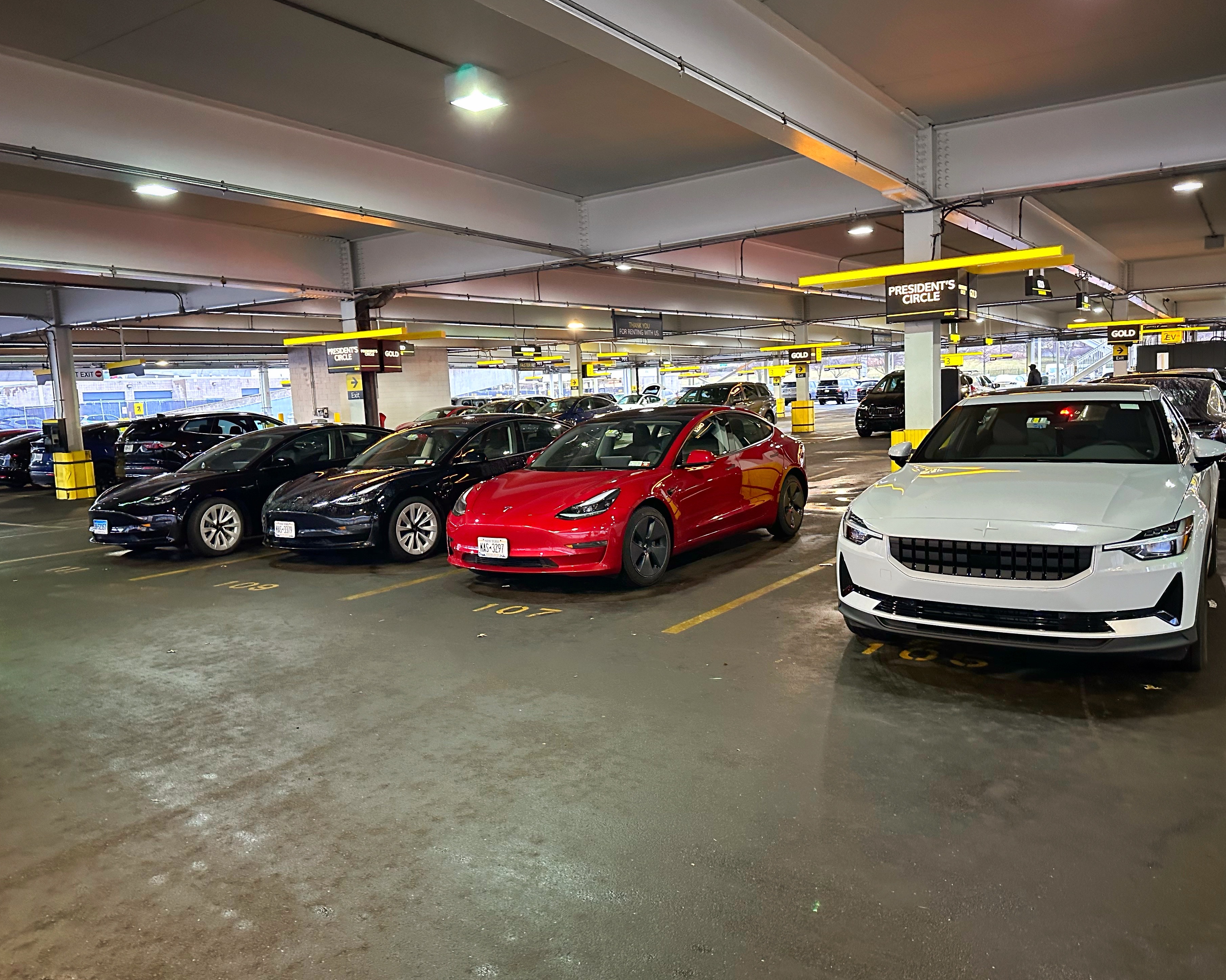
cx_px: 649
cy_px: 492
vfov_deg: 54.9
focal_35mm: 26
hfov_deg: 66.0
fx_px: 943
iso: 640
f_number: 1.78
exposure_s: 1/40
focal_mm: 6.86
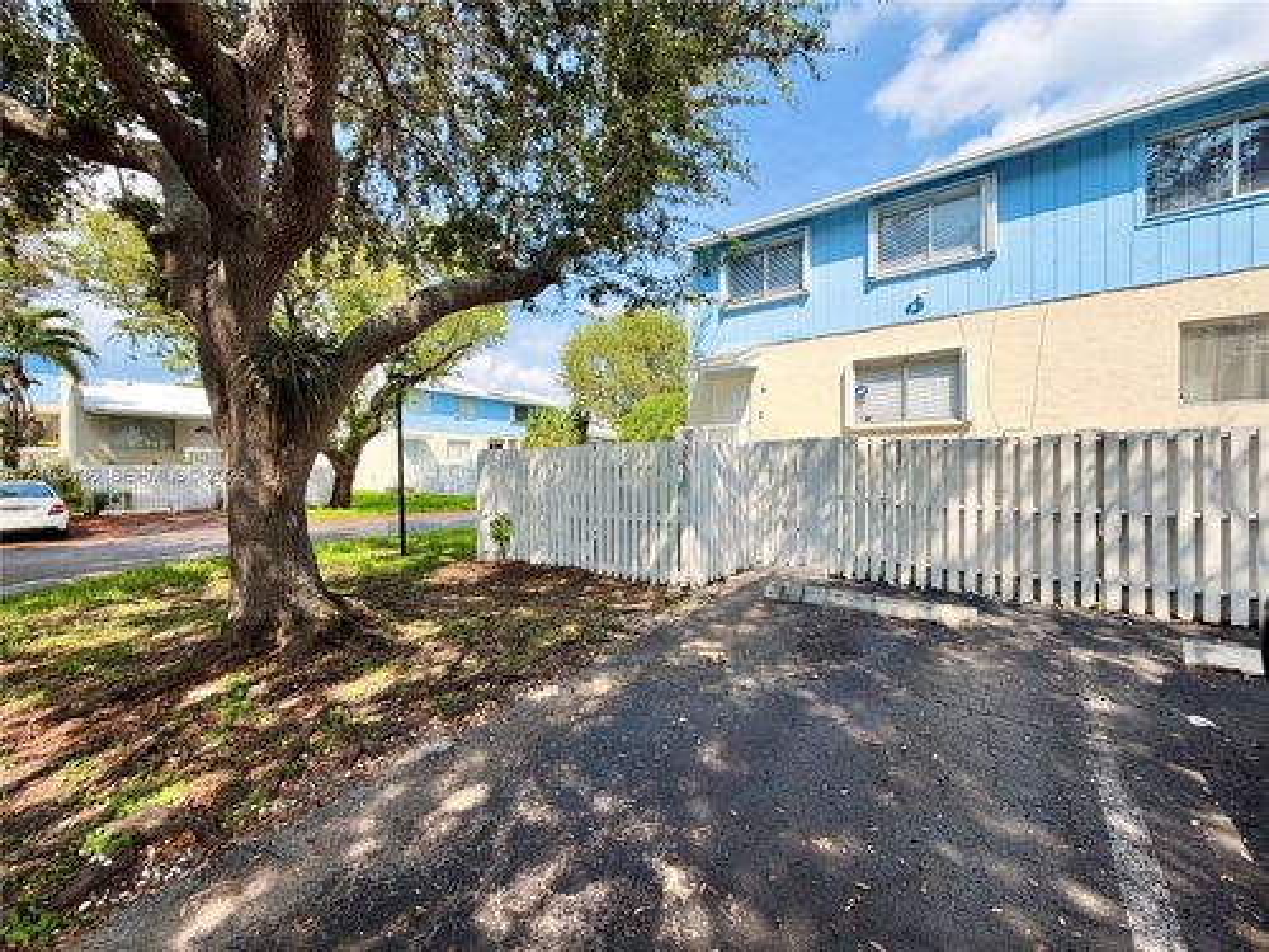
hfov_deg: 102.1
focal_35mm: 14
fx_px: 513
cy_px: 476
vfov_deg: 85.7
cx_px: 634
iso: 64
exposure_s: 1/502
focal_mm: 2.22
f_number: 2.2
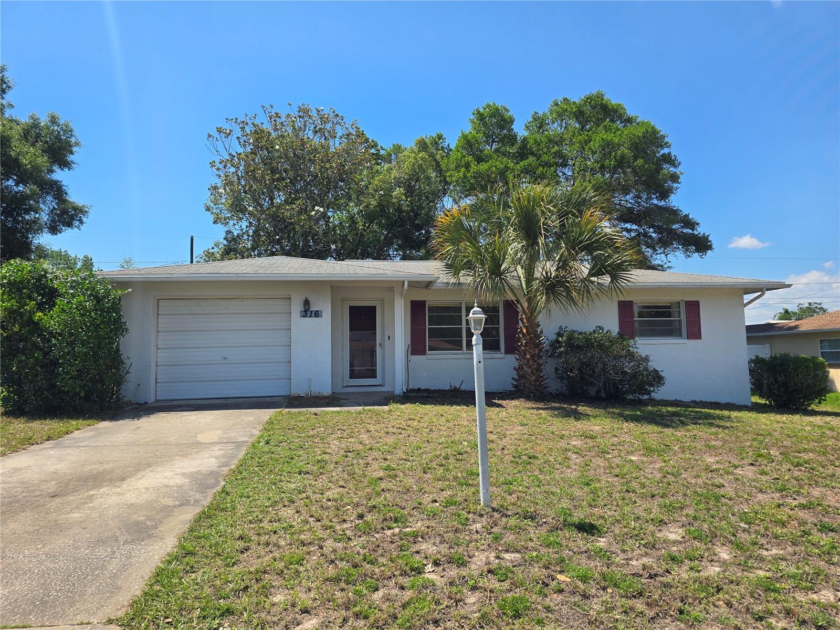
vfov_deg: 58.9
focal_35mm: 23
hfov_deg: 73.9
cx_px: 420
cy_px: 315
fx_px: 558
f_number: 1.7
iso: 12
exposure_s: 1/638
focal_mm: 6.3
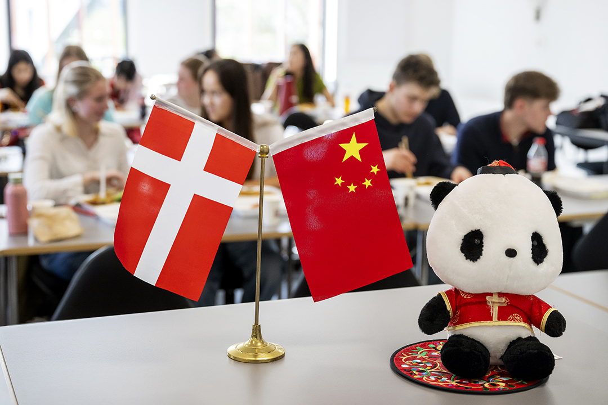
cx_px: 304
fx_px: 895
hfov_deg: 37.5
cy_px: 202
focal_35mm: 53
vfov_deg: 25.5
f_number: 4.5
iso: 1000
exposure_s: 1/160
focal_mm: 53
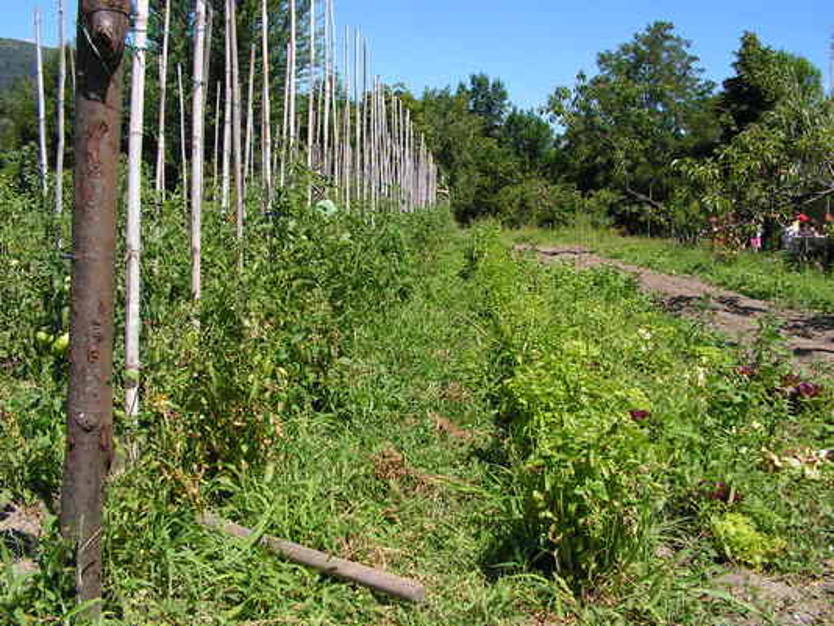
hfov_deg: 51.3
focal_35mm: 36
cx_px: 417
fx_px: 868
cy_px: 313
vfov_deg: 39.7
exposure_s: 1/400
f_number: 4.8
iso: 64
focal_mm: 6
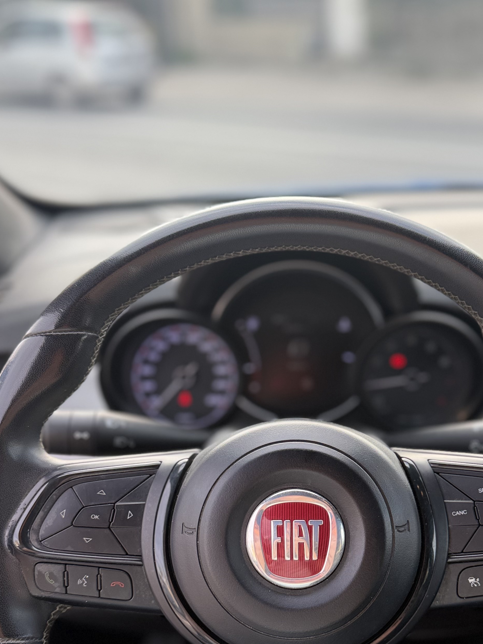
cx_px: 305
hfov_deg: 36.6
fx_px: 725
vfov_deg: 47.1
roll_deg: +0.4
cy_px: 430
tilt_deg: -28.8
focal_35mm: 39
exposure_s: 1/170
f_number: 1.78
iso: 64
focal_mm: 6.76
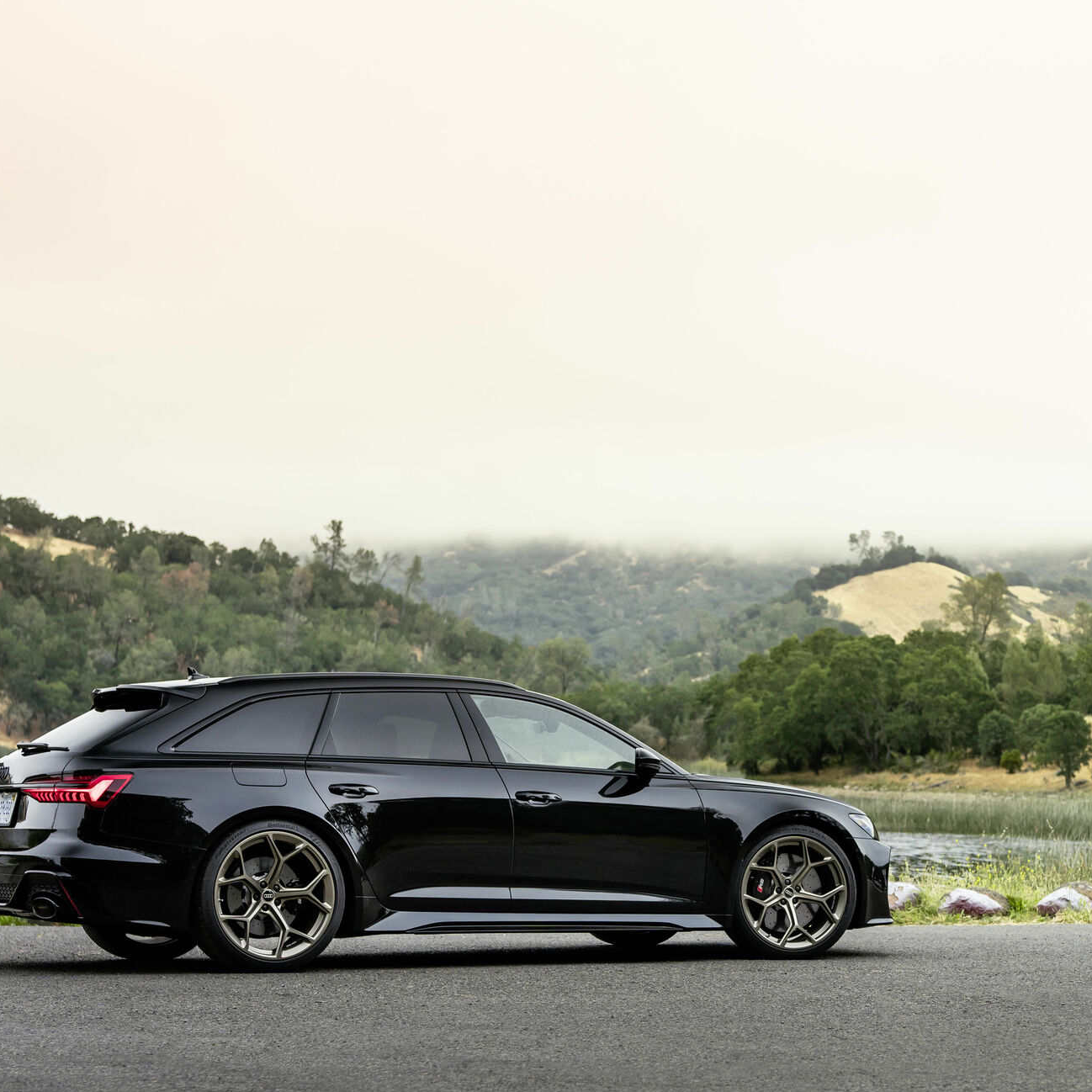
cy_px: 759
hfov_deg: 25.8
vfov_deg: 25.9
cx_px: 811
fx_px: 2356
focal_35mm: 66
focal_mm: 35
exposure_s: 1/200
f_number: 2.8
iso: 320
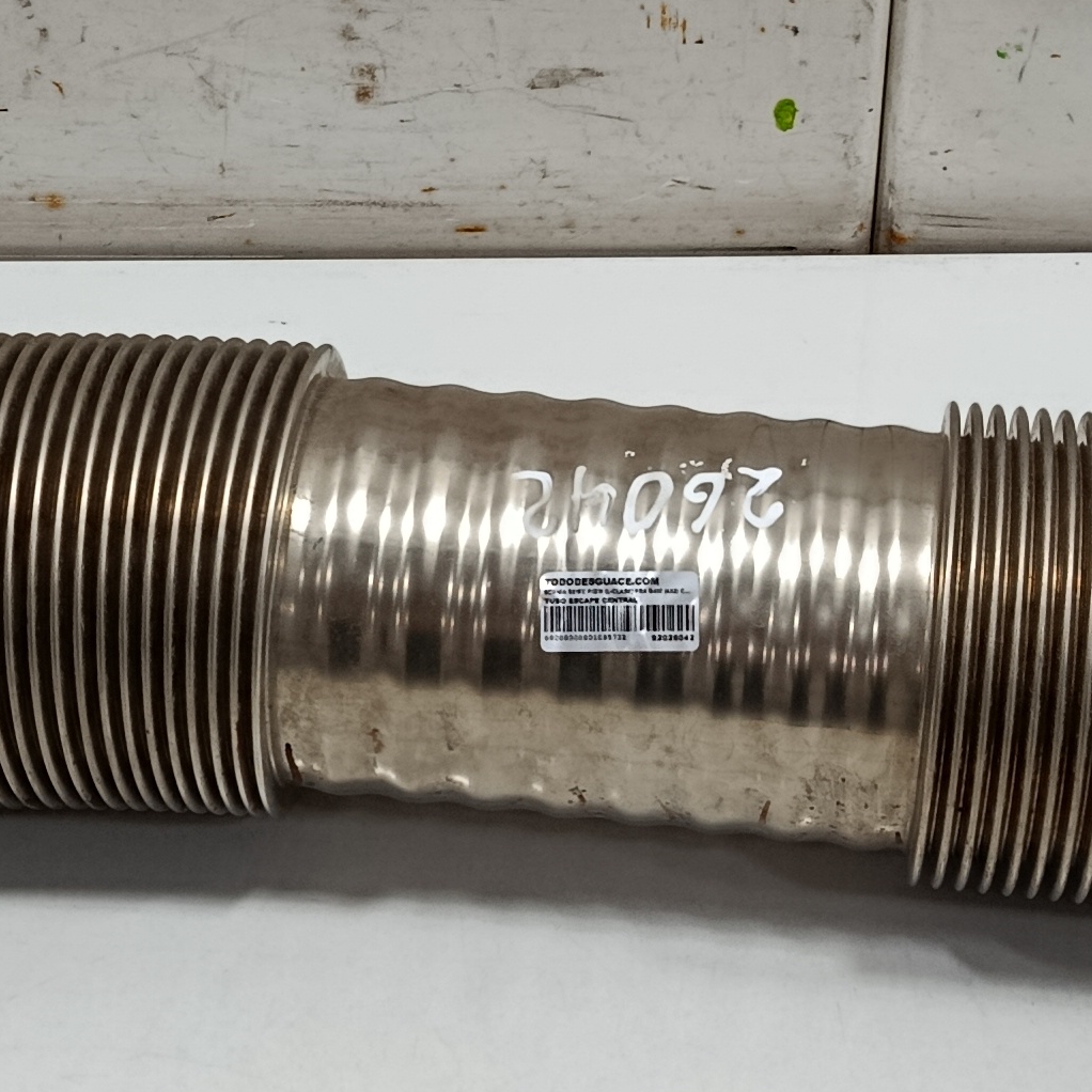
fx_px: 2962
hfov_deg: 20.9
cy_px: 397
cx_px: 605
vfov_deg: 20.8
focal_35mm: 83
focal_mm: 5.24
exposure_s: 1/100
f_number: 1.7
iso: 975
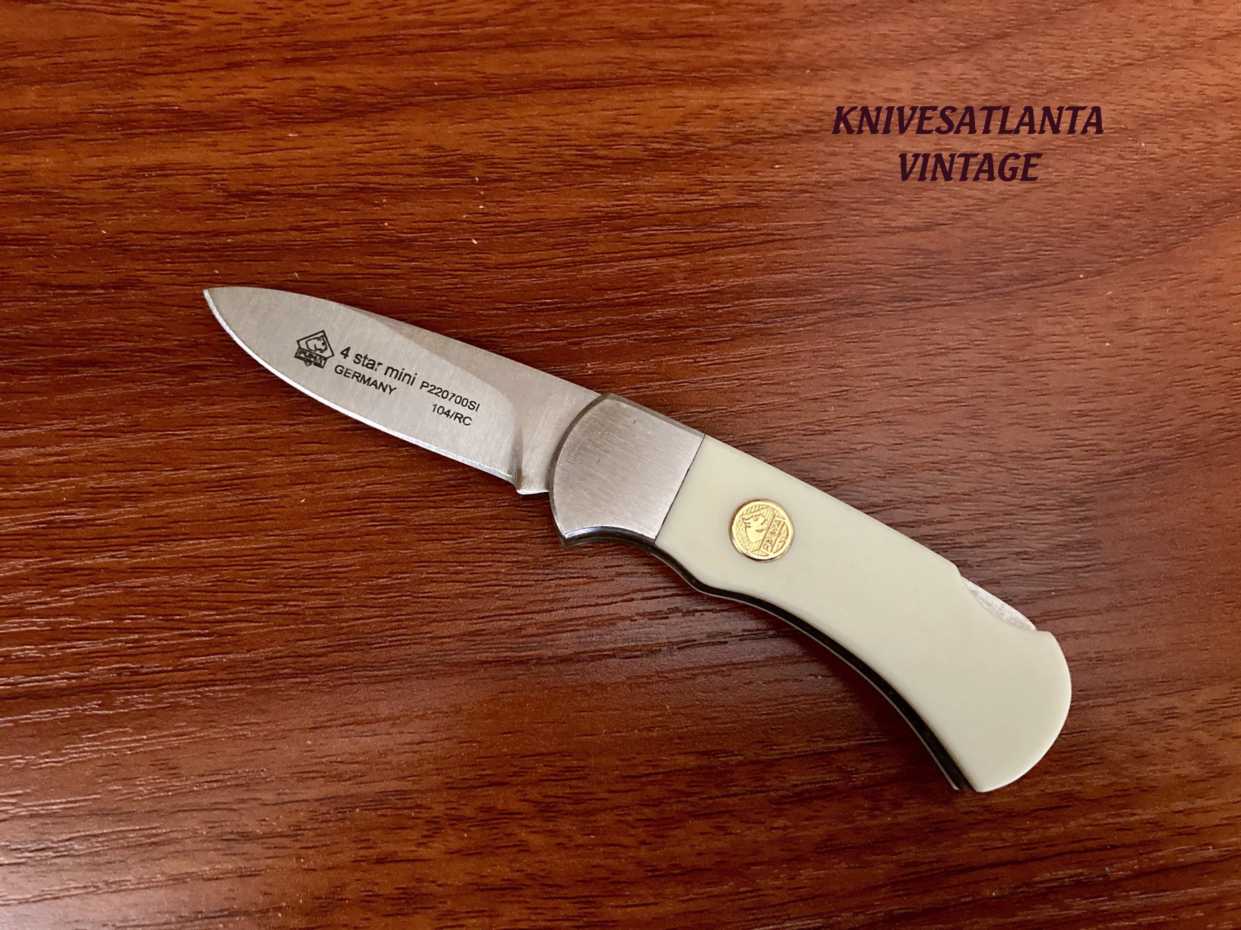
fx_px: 1004
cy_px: 465
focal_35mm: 28
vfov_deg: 49.7
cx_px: 620
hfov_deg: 63.4
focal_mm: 3.99
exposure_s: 1/23
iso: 640
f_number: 1.8
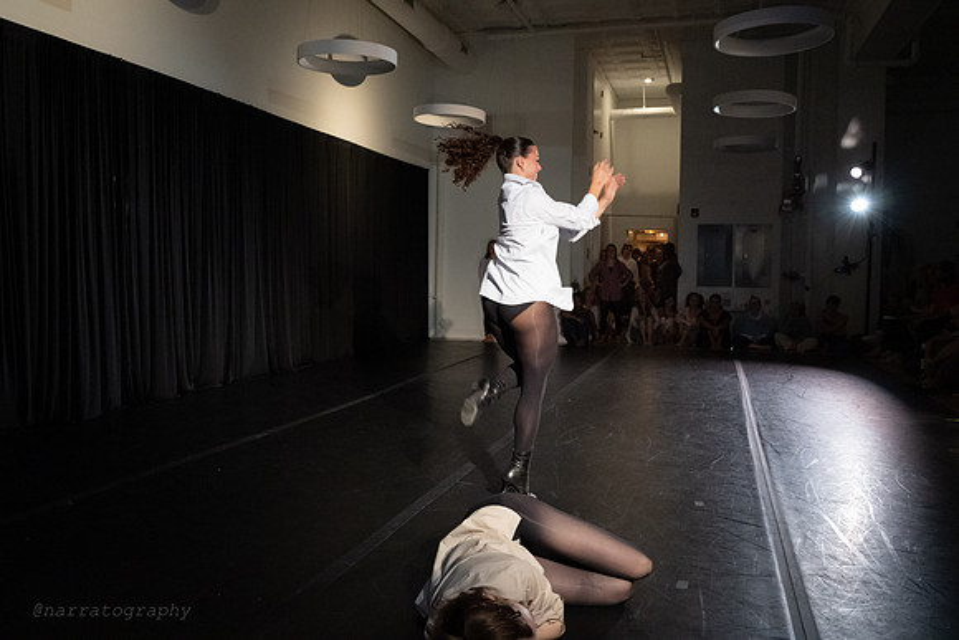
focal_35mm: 30
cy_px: 292
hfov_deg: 61.2
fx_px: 811
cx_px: 480
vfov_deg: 43.0
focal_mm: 28
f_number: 4.5
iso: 6400
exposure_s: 1/400
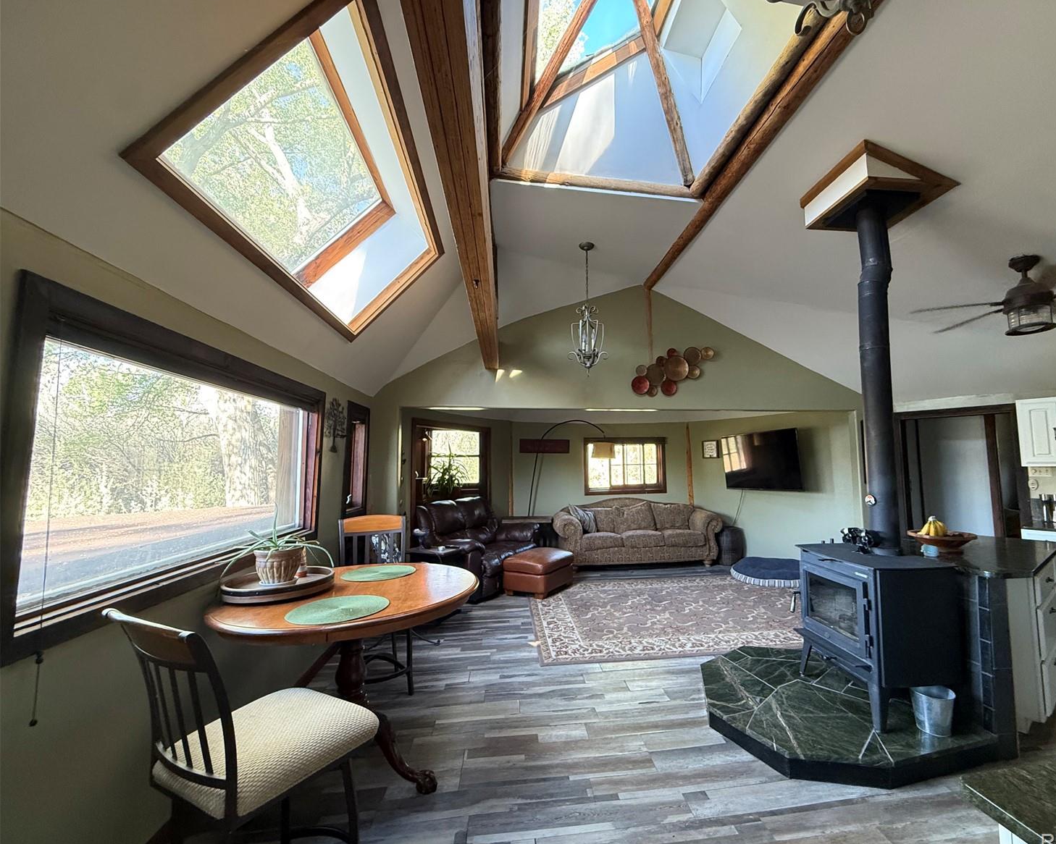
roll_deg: +1.1
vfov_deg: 84.0
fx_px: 469
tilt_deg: +5.7
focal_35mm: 15
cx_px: 579
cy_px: 423
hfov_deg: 96.5
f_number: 2.2
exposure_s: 1/60
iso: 500
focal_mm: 2.22
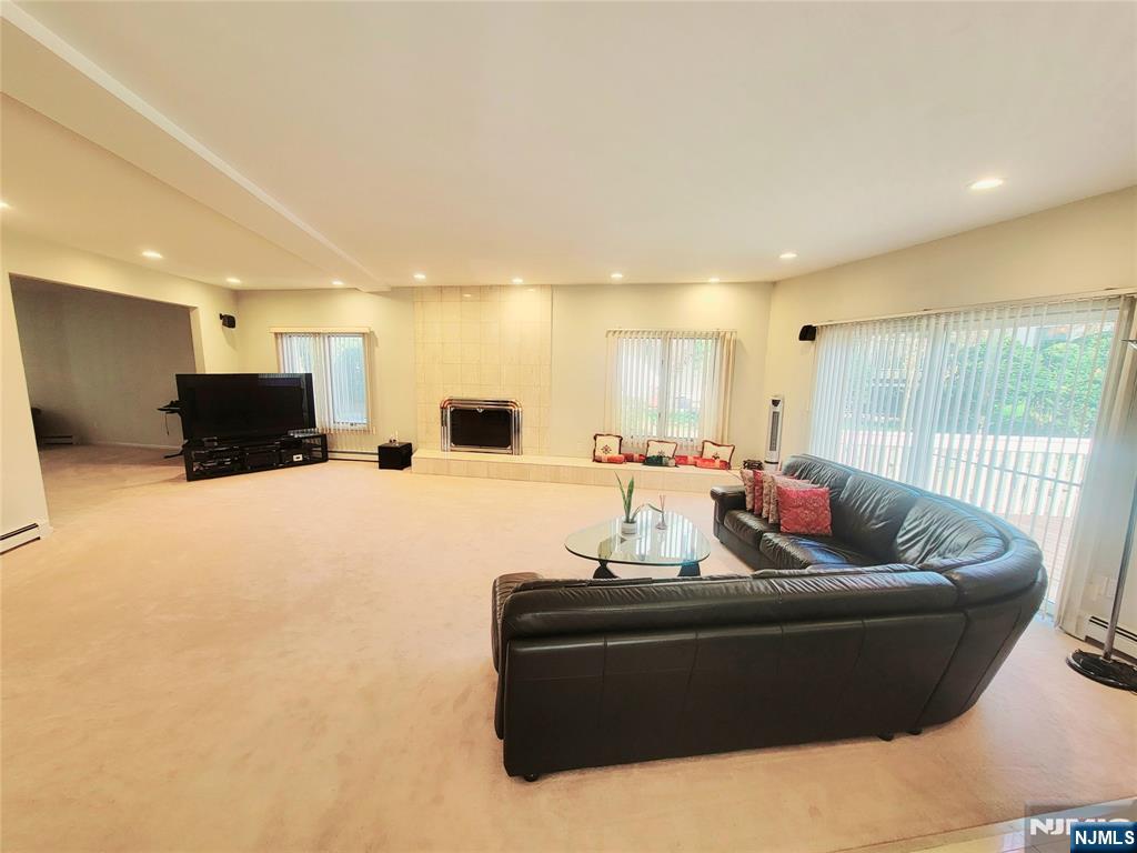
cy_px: 426
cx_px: 568
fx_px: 427
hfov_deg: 106.2
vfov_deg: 89.9
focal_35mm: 13
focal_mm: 2.2
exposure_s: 1/60.2
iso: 80
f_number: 2.2
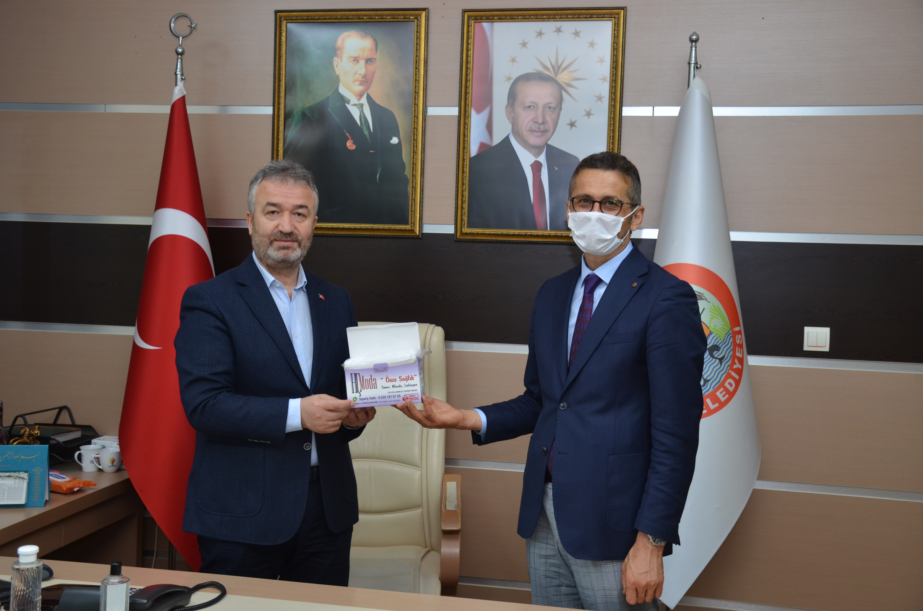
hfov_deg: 48.0
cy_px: 306
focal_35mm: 40
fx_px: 1036
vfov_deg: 32.9
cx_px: 462
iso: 400
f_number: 5.6
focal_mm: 27
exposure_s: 1/60
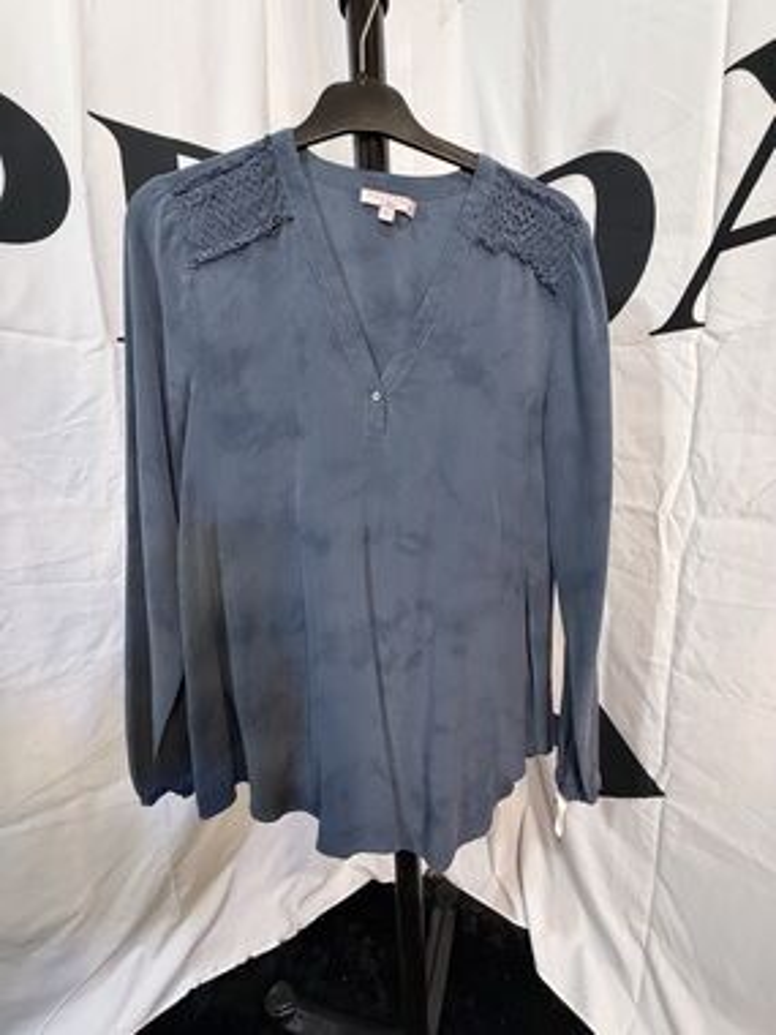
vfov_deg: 102.1
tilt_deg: -10.7
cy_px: 518
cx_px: 388
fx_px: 418
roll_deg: +2.7
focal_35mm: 14
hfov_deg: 85.7
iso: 400
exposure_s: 1/60
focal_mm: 2.22
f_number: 2.2
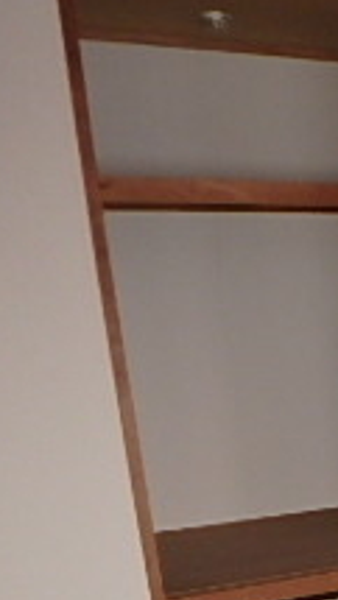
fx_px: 1083
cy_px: 594
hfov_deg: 13.2
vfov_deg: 29.1
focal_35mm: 68
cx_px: 816
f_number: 3.5
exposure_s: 1/30
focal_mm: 3.7
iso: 320
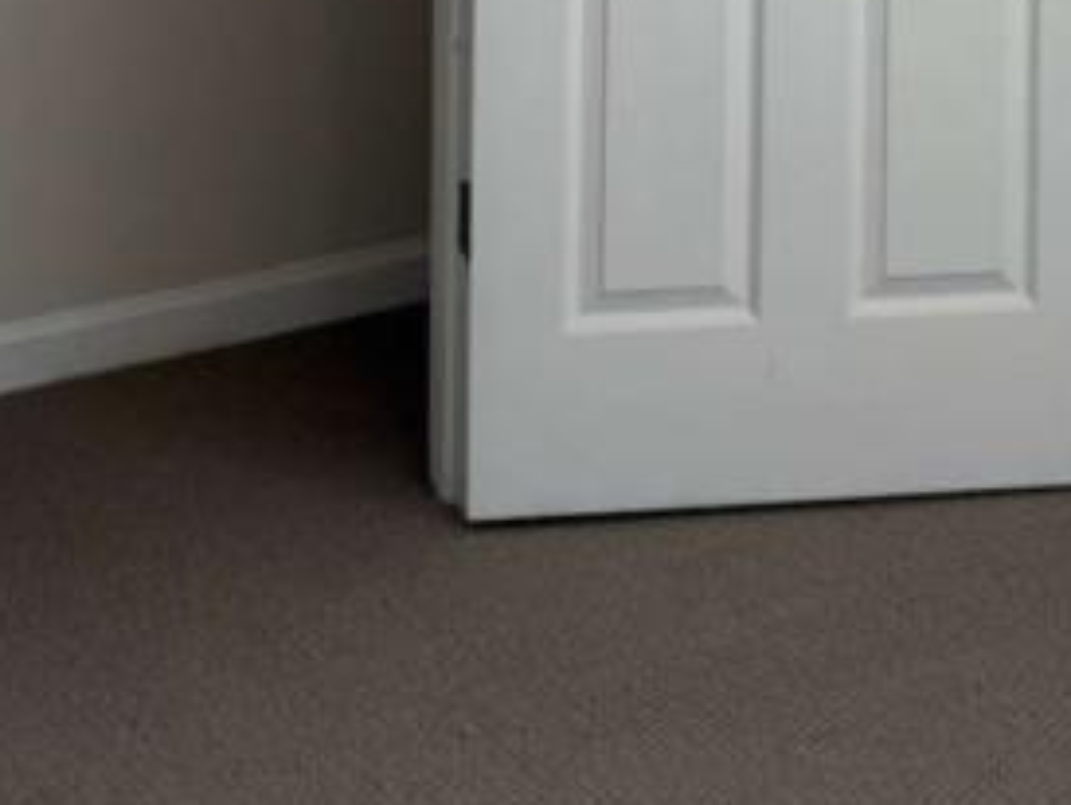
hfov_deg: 18.0
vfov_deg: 12.6
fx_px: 3251
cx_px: 1200
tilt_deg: -1.5
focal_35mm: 105
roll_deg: -0.2
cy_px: -739
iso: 160
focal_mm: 6.76
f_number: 1.78
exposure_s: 1/121
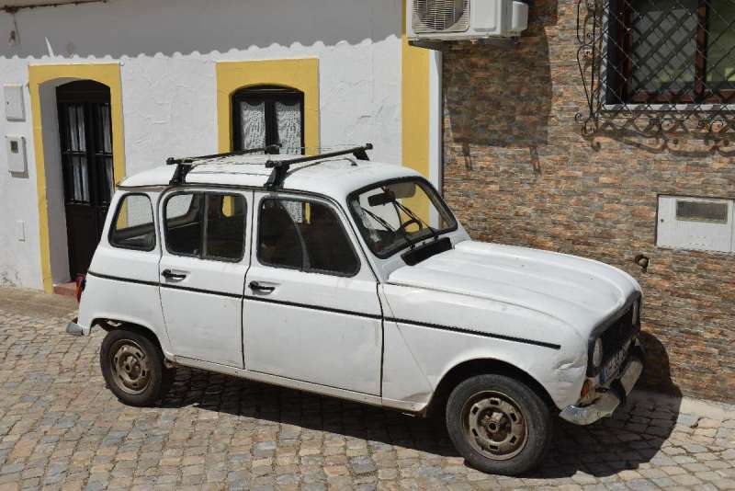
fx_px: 919
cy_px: 246
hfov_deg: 43.6
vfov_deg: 29.9
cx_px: 368
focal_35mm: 45
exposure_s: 1/500
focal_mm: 45
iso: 125
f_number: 10
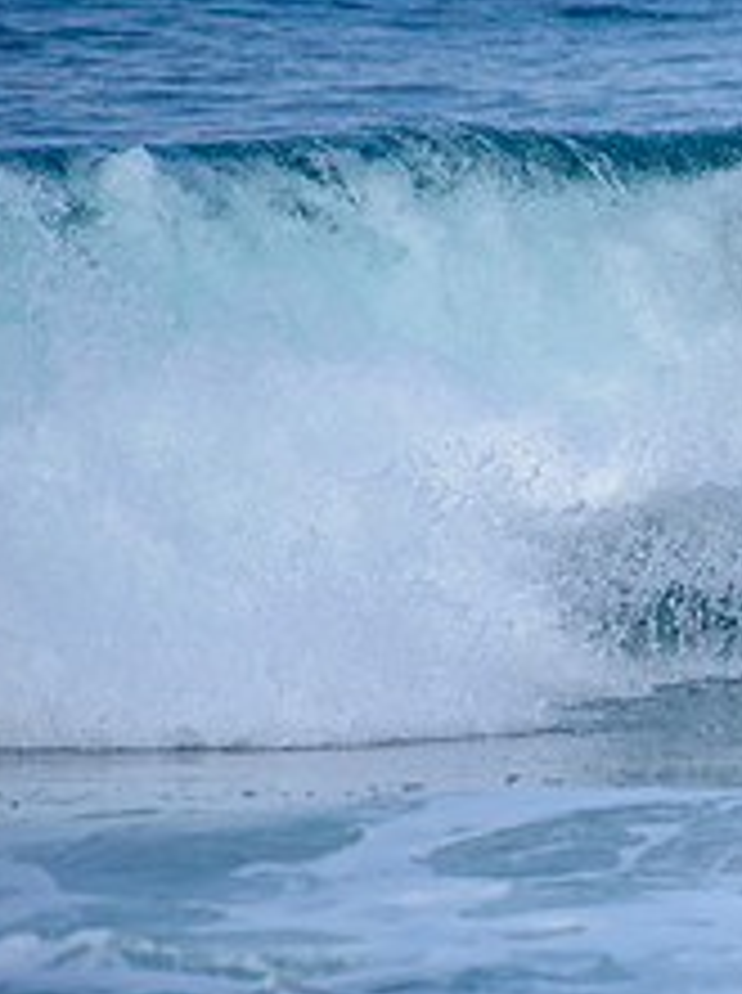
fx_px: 36259
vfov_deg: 1.6
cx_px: 1282
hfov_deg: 1.2
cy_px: 403
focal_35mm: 1265
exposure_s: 1/2000
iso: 220
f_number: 5.6
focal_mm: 500
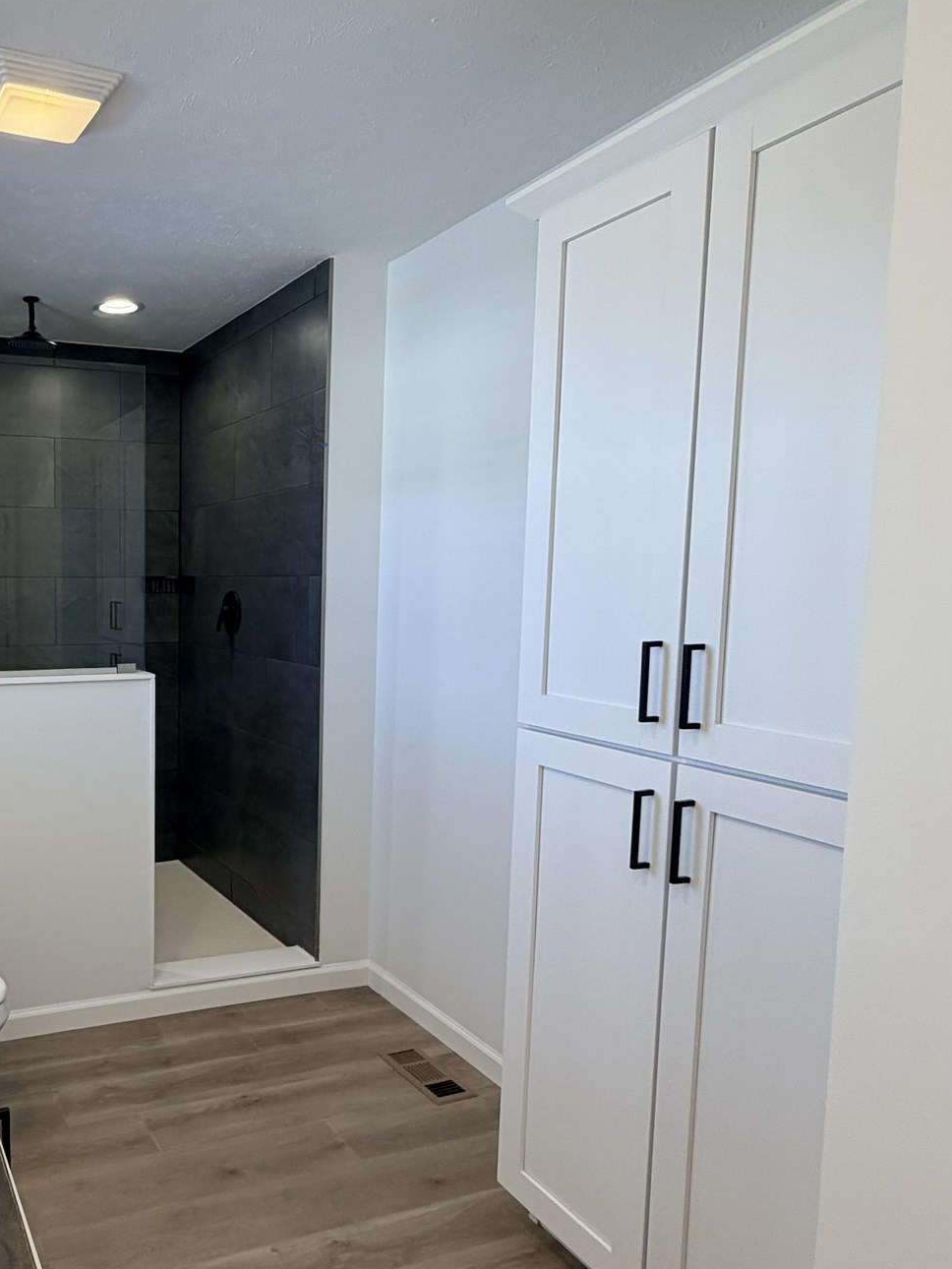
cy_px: 671
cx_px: 140
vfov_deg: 69.3
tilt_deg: -4.3
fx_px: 916
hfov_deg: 50.2
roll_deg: +0.1
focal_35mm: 25
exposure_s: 1/120
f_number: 2.2
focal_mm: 2.22
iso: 100
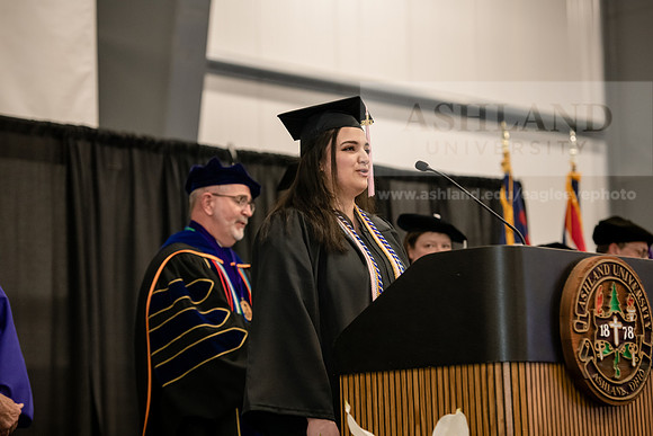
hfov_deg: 16.8
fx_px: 2213
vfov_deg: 11.2
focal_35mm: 122
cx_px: 326
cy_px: 218
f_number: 4
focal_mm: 122
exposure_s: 1/200
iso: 2500
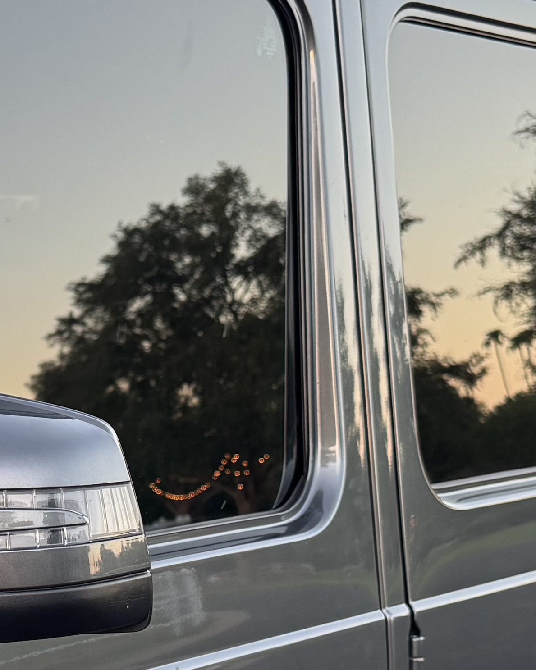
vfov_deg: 20.8
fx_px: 1785
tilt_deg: -11.5
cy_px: 613
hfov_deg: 16.0
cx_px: -202
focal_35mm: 90
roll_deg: -0.4
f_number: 1.78
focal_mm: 6.76
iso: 125
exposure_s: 1/121
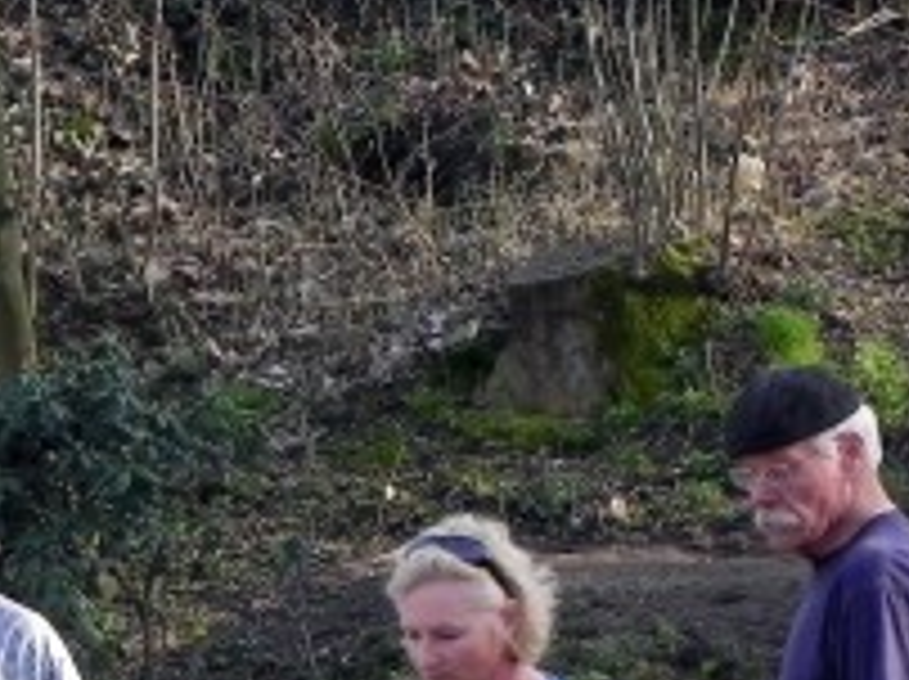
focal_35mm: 409
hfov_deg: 4.8
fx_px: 10727
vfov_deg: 3.6
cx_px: 63
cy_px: 896
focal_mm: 23
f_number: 5
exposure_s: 1/171
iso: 160
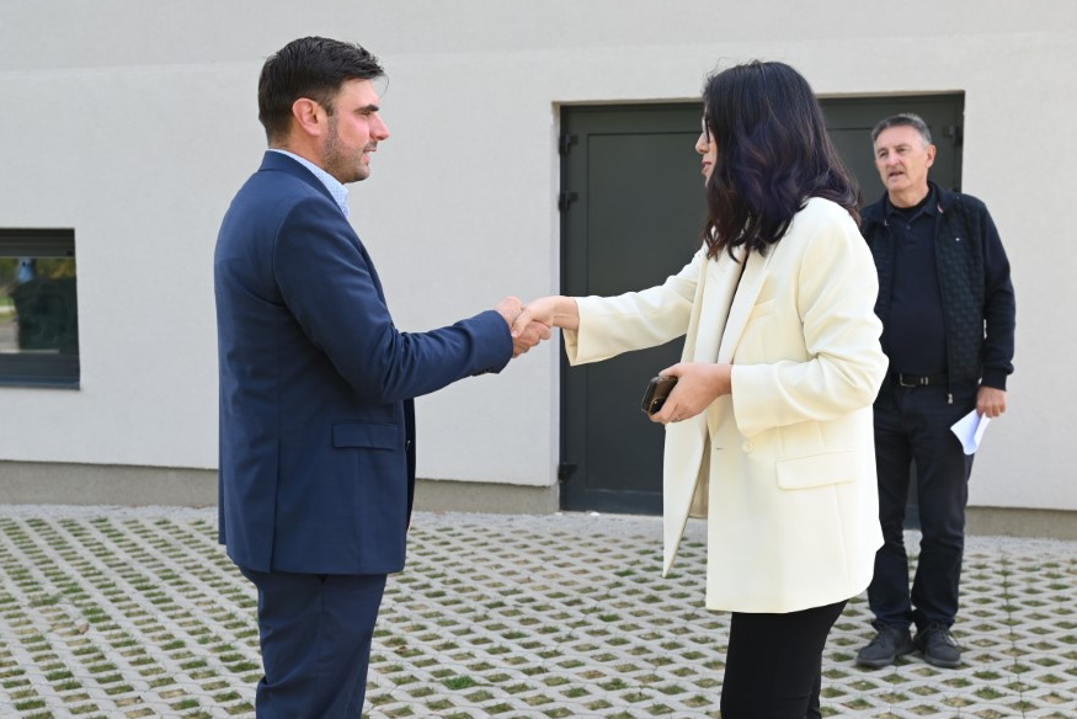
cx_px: 569
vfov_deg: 29.2
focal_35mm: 46
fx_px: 1377
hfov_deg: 42.7
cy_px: 425
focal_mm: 35
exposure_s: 1/500
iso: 400
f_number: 4.5
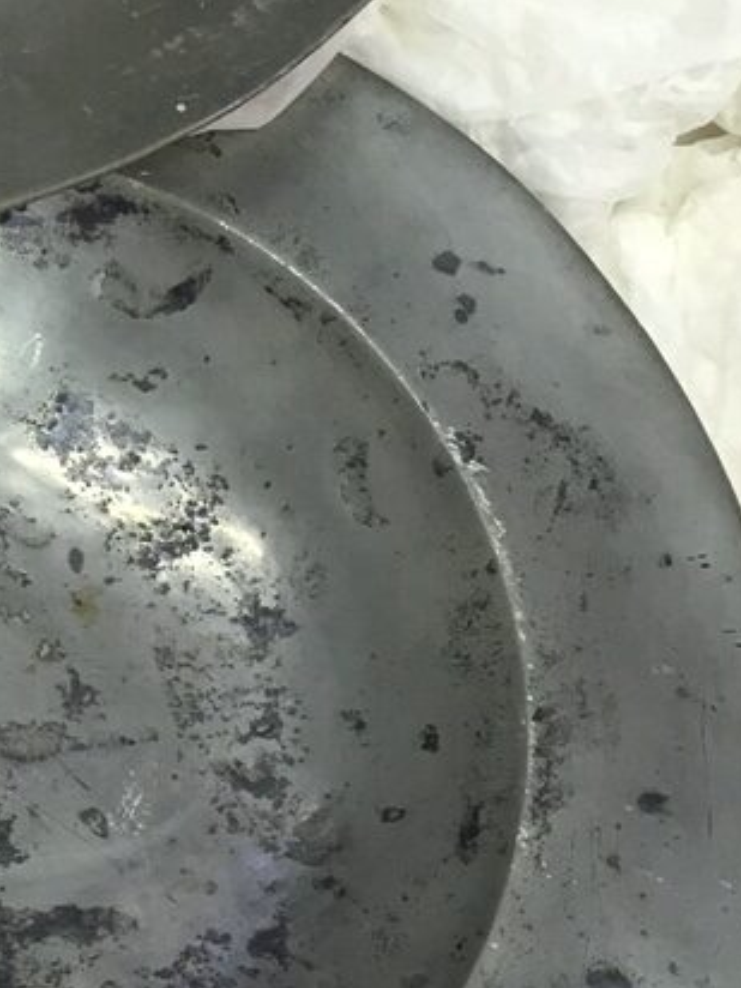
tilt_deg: -77.9
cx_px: -281
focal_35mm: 90
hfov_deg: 15.5
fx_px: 2569
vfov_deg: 21.5
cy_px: 187
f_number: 2.2
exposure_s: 1/33
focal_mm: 4.15
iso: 100
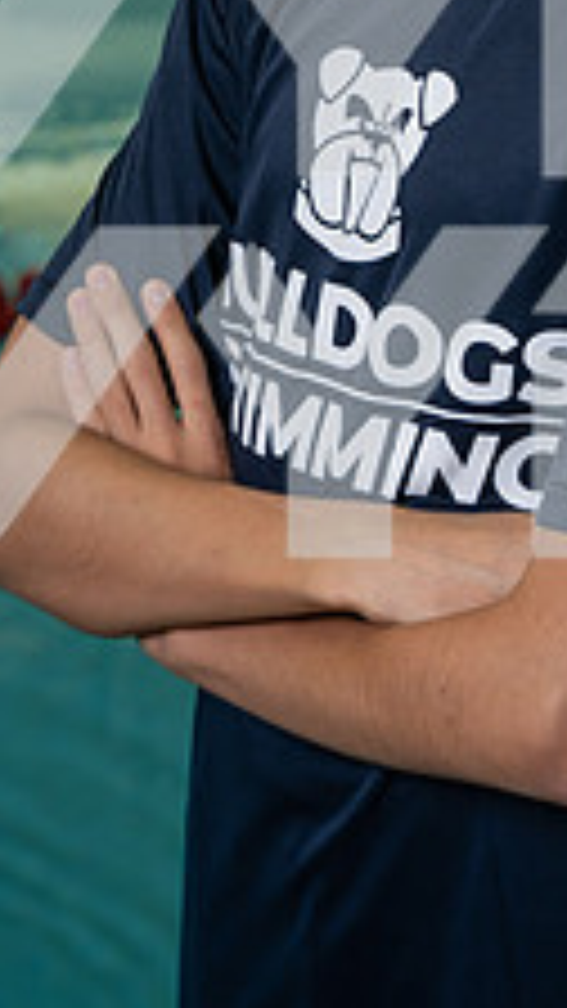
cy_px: 14
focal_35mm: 221
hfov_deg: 5.5
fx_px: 5907
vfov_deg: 9.7
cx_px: 344
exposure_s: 1/250
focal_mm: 70
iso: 200
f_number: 4.5
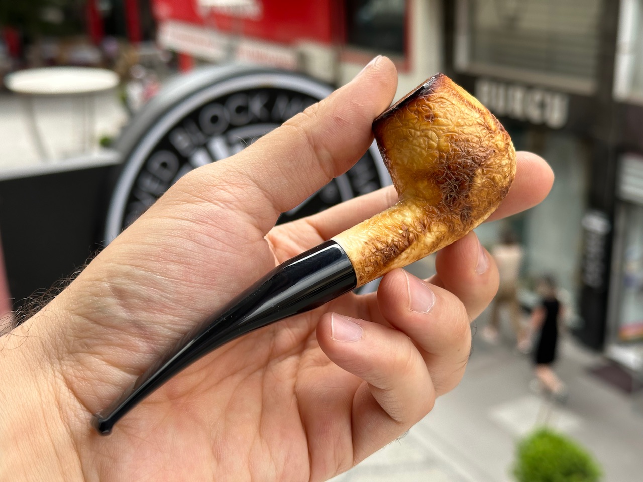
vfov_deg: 30.3
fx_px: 892
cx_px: 322
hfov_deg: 39.7
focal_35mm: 48
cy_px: 241
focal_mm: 6.86
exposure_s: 1/894
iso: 64
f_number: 1.78
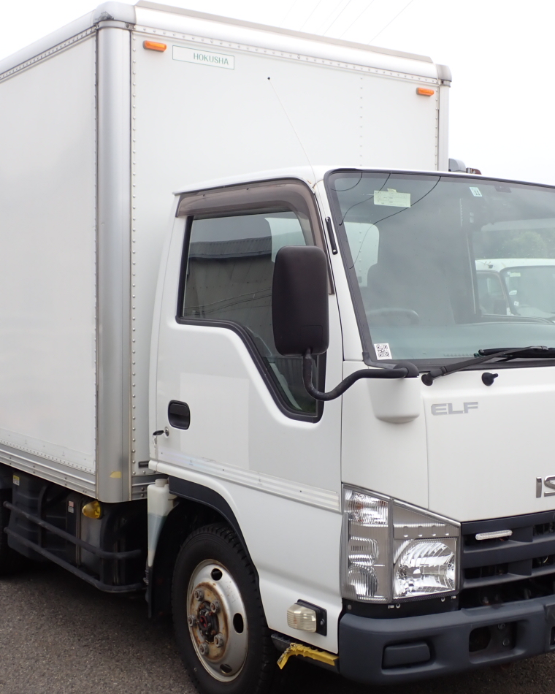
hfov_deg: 30.2
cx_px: 310
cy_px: 348
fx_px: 1027
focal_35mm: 50
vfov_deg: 37.3
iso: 100
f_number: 3.5
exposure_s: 1/500
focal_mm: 6.83
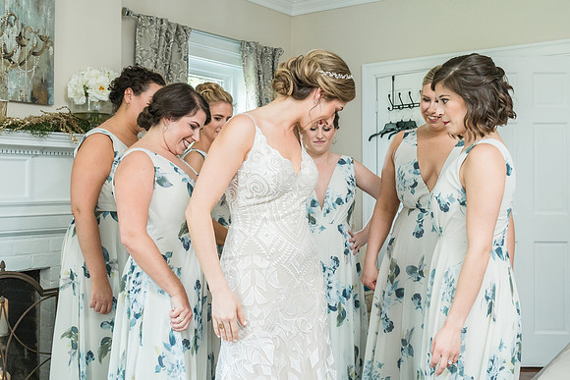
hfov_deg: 45.8
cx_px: 279
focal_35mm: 43
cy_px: 177
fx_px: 674
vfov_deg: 31.5
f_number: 5.6
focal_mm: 35
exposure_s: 1/200
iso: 2000
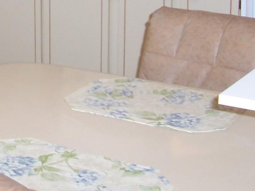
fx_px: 715
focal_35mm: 97
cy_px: -28
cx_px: 2
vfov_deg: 14.8
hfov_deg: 19.7
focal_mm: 5.6
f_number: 2.8
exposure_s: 1/60
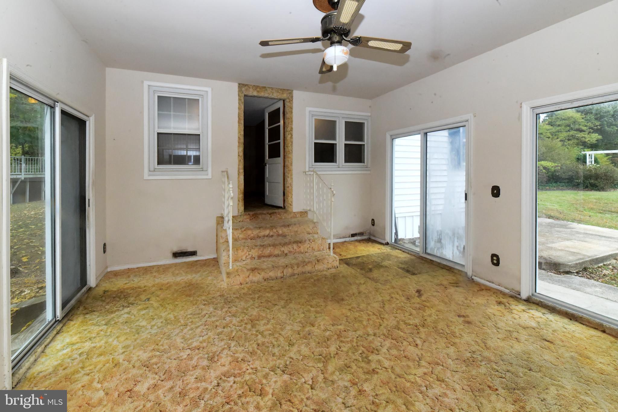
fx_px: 240
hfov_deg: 104.3
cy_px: 206
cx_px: 309
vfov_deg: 81.2
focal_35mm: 14
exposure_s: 1/250
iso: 16000
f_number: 22
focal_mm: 14
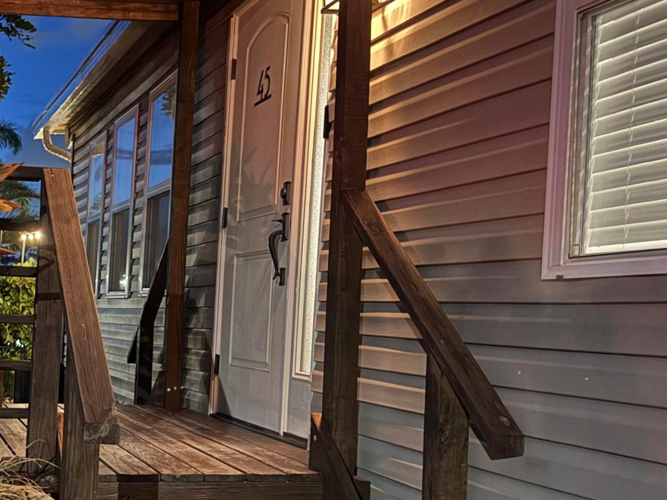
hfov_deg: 33.7
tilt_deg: +2.8
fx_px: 1060
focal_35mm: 55
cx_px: 110
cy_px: 313
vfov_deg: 26.5
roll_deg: -3.4
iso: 1000
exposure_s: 1/12
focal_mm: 6.76
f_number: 1.78
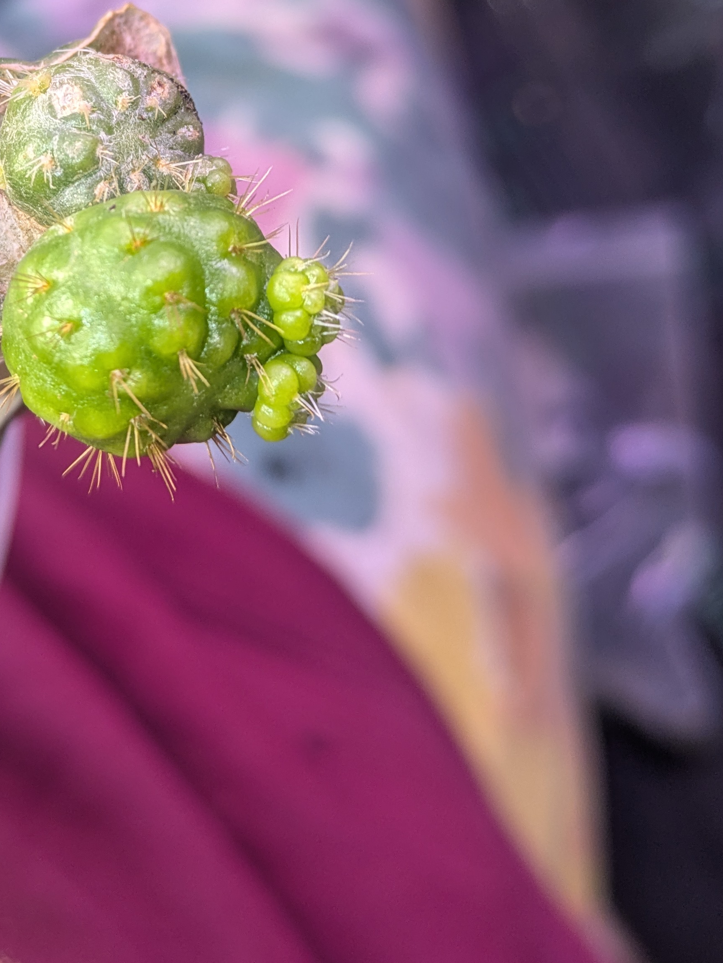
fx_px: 1391
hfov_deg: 28.4
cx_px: 125
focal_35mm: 50
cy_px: 192
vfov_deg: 36.8
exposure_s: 1/120
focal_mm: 5.43
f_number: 1.89
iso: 86
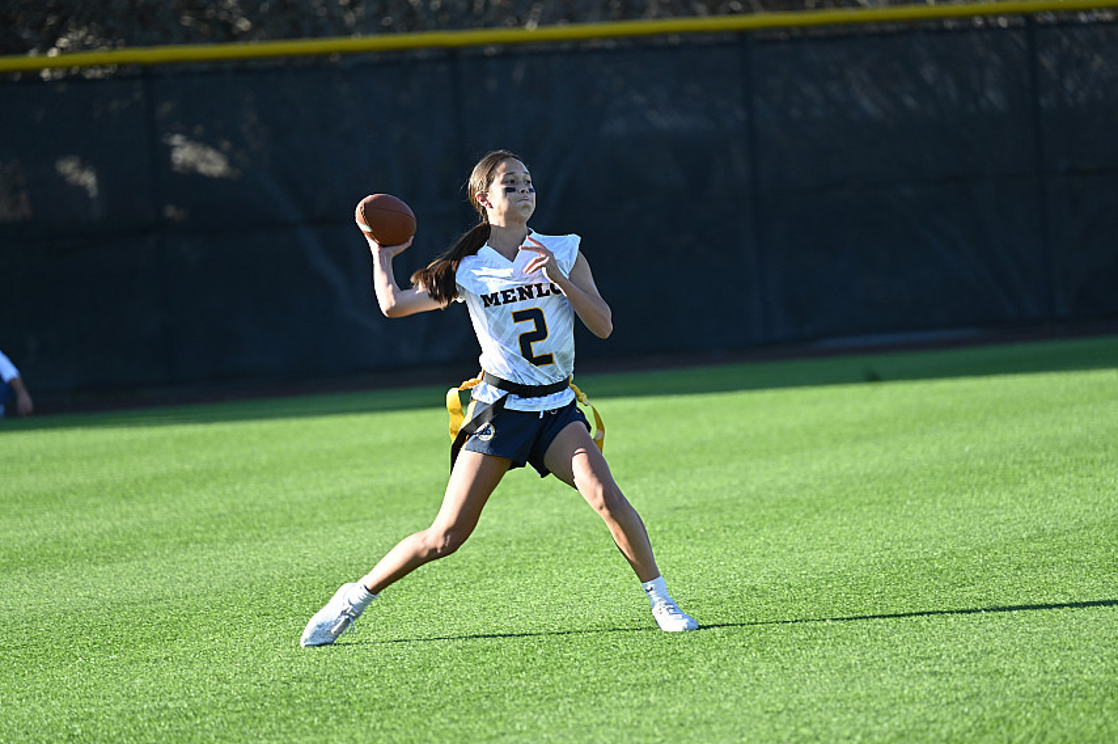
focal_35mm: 290
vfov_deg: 4.7
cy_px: 372
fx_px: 8999
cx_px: 559
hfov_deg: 7.1
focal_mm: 290
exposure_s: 1/500
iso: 280
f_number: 5.3
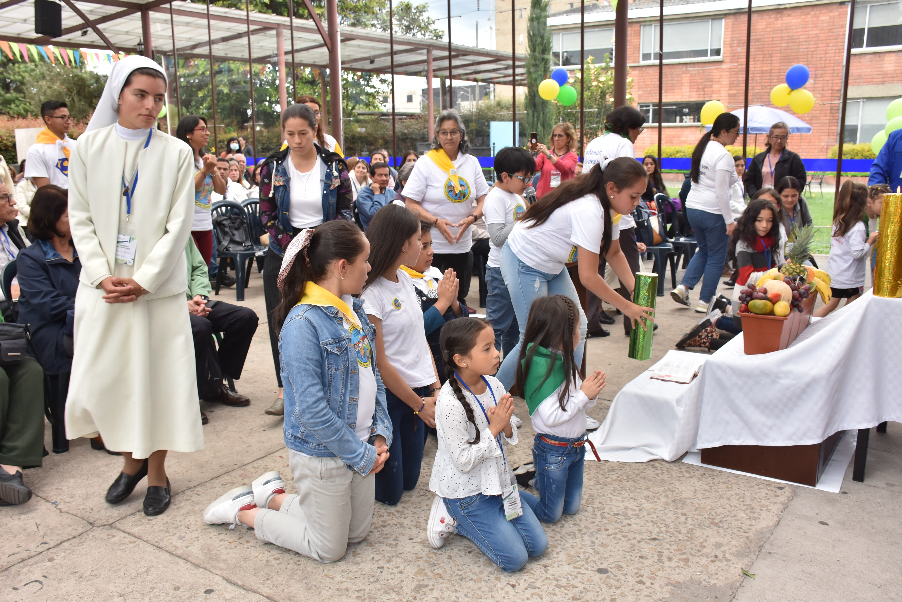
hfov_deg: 57.2
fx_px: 827
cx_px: 451
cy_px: 301
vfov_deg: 40.0
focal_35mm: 33
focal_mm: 22
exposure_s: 1/200
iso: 320
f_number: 7.1
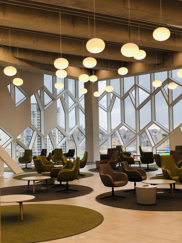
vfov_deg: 36.8
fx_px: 365
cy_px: 122
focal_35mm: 52
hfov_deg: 28.0
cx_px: 91
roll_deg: +0.9
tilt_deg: +5.1
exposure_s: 1/60
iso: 16
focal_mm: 6
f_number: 2.4
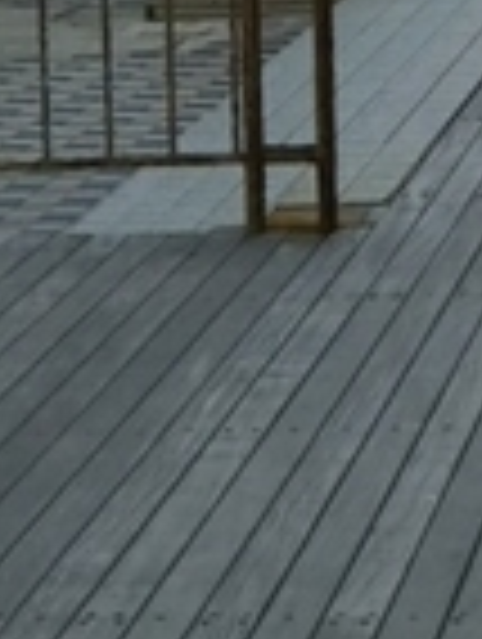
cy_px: -360
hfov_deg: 8.3
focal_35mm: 169
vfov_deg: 11.2
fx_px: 3128
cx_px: 1045
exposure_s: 1/1335
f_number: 2.2
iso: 25
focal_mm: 4
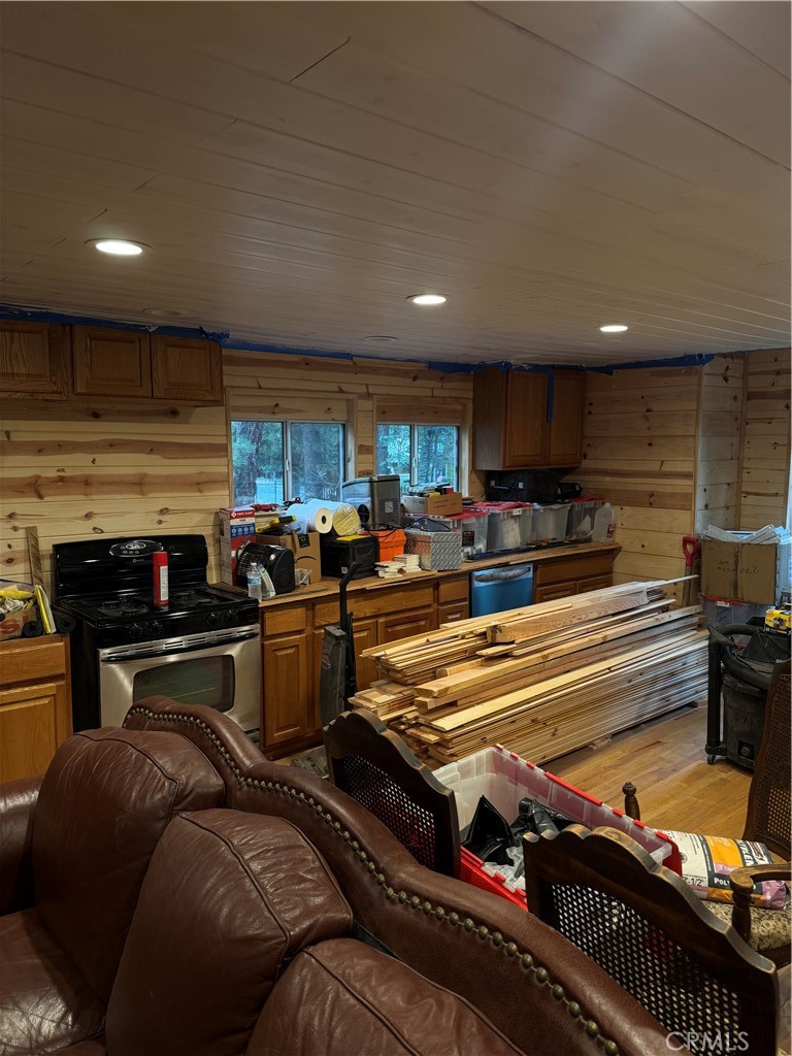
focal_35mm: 24
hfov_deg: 56.8
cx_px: 396
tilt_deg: -6.8
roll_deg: -0.2
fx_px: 732
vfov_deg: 71.6
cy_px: 528
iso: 160
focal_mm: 6.76
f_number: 1.78
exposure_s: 1/60
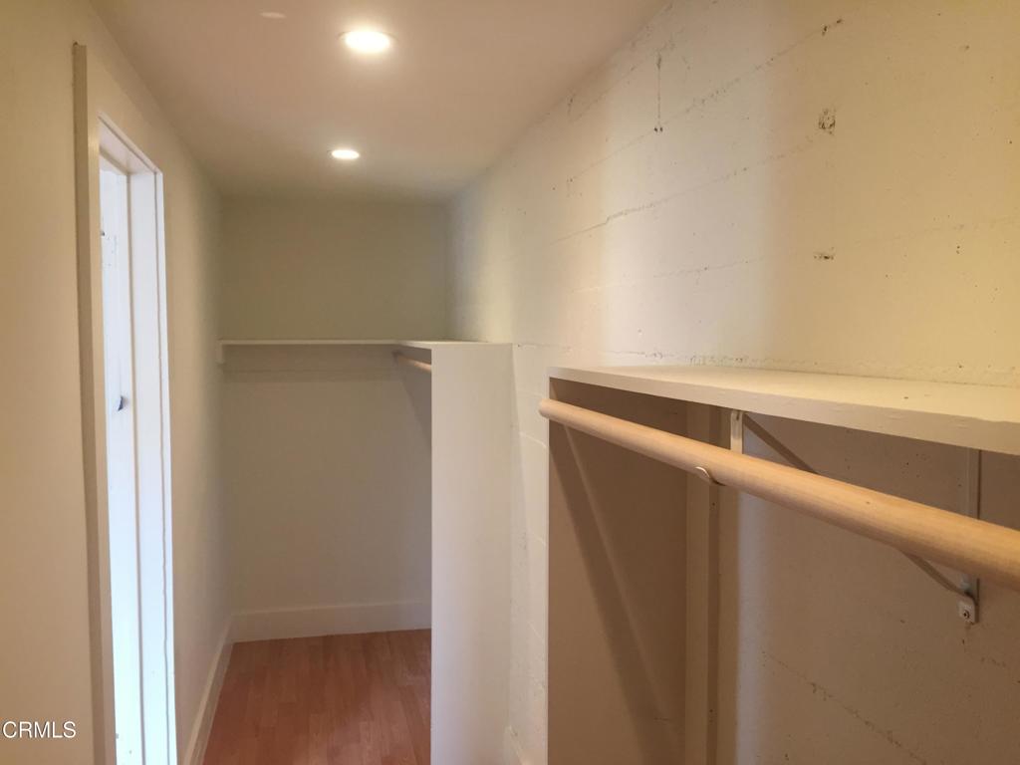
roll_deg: -0.1
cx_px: 510
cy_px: 382
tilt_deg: -3.4
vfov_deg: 48.2
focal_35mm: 29
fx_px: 855
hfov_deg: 61.7
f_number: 2.2
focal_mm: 4.15
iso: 100
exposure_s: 1/30
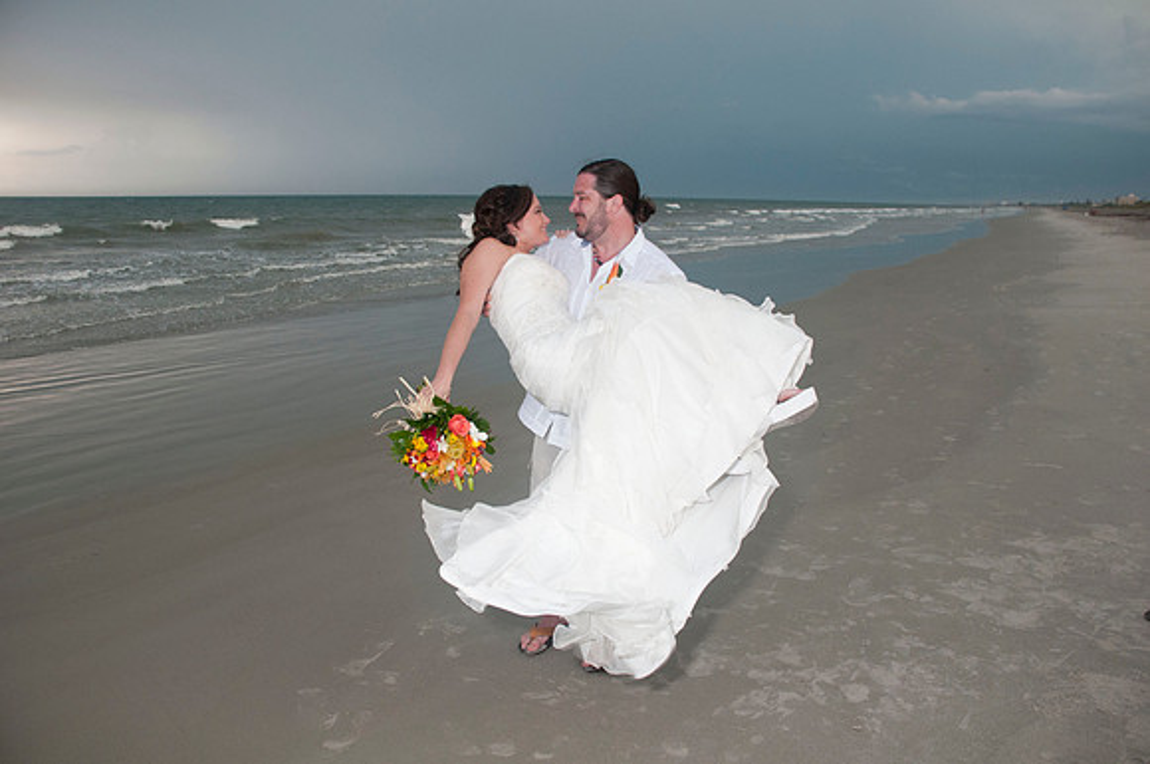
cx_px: 575
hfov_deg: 67.5
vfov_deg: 47.8
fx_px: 861
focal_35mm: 27
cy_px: 382
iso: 400
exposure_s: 1/125
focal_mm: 18
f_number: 5.6
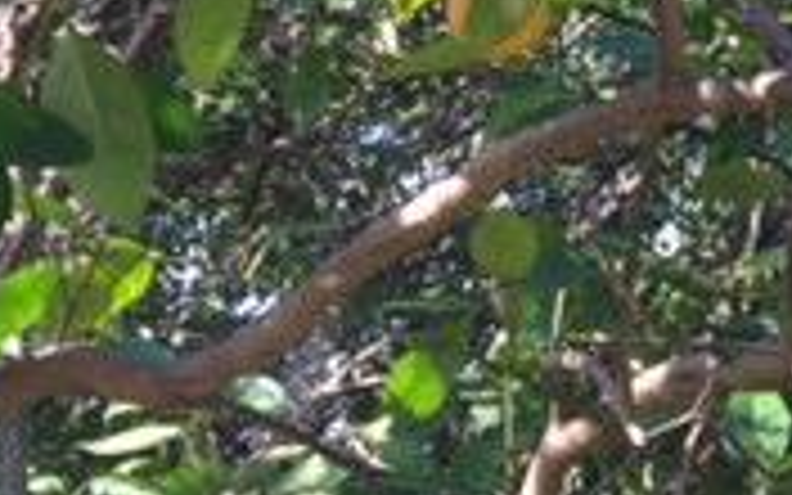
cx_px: 958
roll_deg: +0.2
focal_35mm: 112
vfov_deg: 11.3
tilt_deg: +28.5
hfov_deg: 17.7
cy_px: -180
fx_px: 2417
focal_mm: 4.15
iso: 32
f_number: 2.2
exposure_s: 1/104
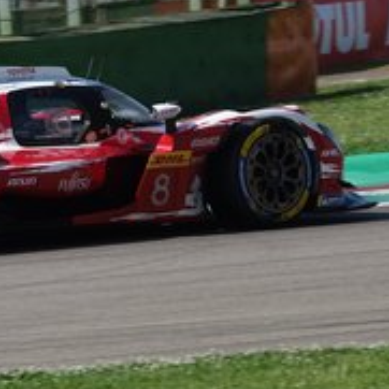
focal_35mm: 389
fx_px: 4946
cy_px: 135
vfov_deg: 4.5
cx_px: -9
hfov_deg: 4.5
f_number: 5
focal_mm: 67.46
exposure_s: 1/800
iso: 100
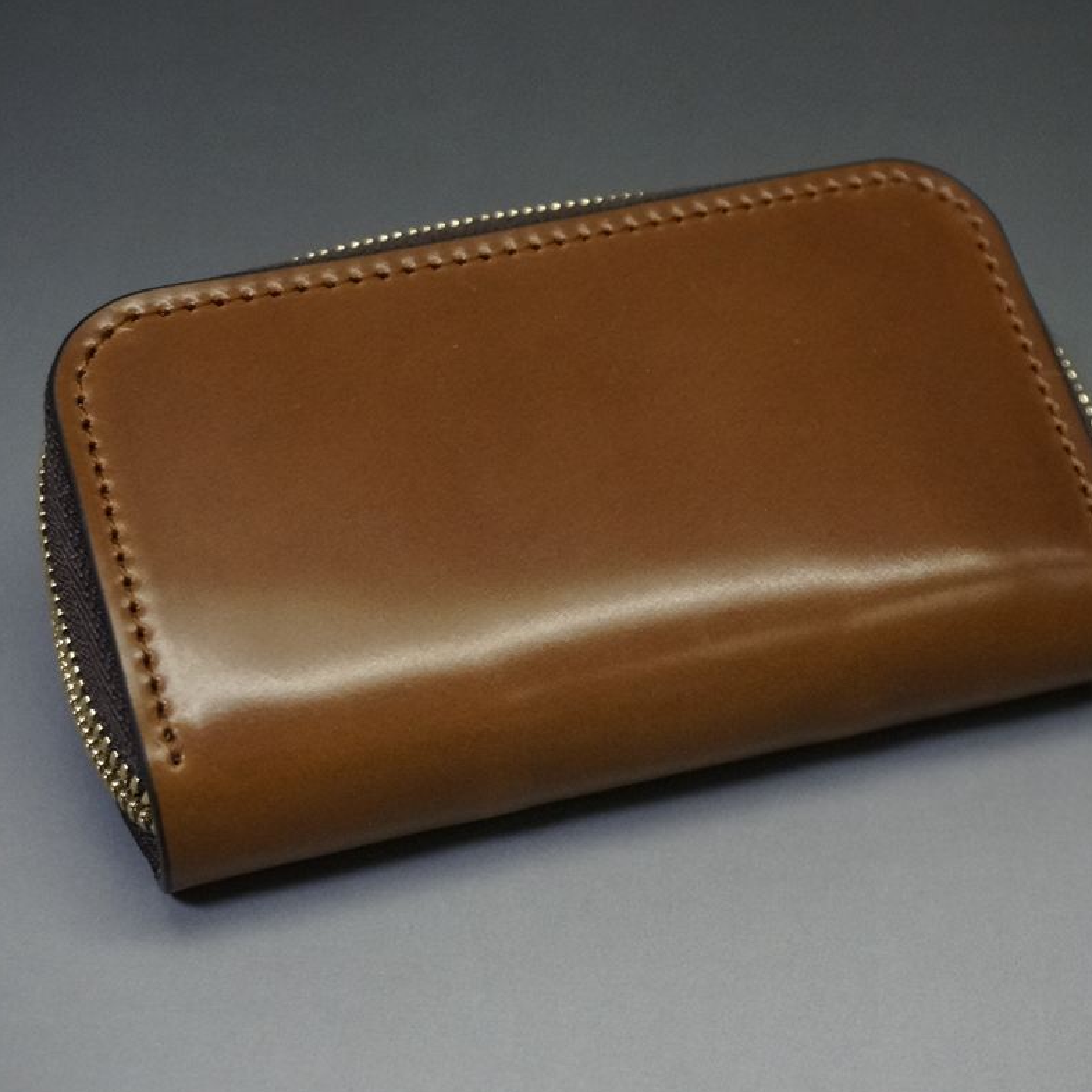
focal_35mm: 70
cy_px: 552
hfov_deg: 24.6
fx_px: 2498
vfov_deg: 24.7
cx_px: 598
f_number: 5.6
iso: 2500
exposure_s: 1/160
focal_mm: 36
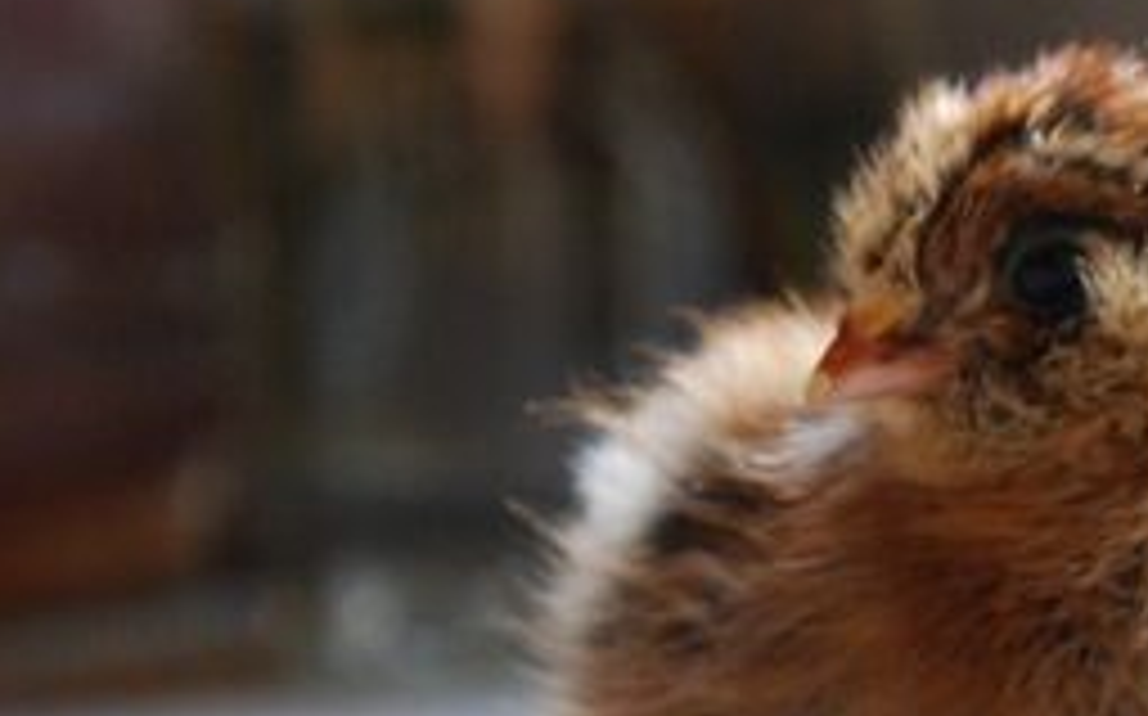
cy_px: 698
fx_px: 6597
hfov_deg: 9.8
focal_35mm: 211
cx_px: 1346
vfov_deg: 6.2
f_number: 6.3
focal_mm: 58
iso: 800
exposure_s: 1/13
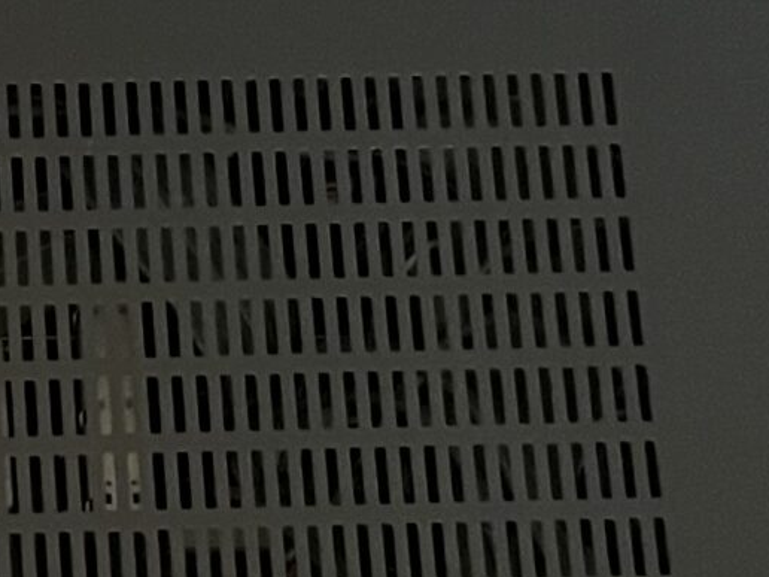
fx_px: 2866
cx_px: -413
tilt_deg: -75.6
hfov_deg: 14.2
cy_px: 728
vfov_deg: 11.2
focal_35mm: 129
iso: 800
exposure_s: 1/25
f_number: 1.6
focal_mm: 5.1
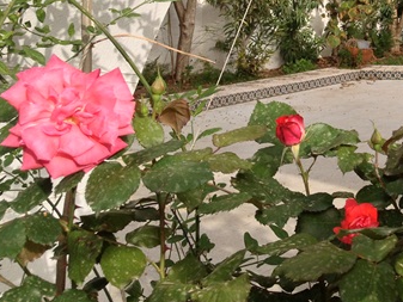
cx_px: 465
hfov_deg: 22.0
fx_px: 967
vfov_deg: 17.3
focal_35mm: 83
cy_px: -10
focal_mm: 4.28
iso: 50
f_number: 2.4
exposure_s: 1/708
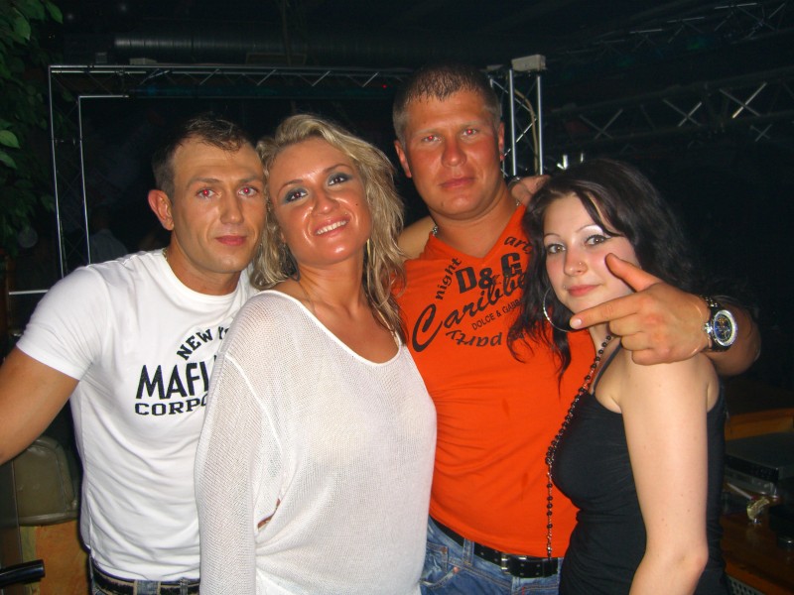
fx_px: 872
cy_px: 298
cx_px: 397
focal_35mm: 38
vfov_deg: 37.7
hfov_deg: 49.0
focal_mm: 7.9
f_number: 2.8
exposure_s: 1/60
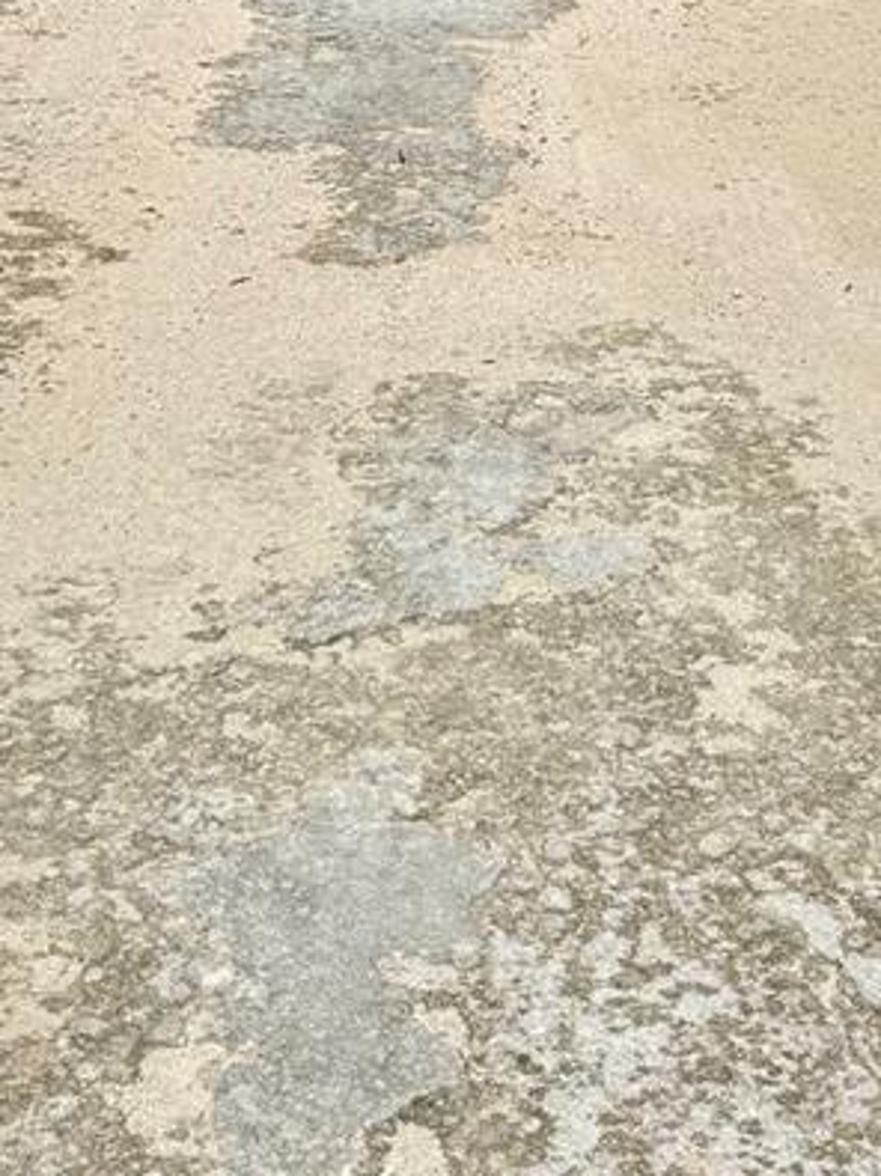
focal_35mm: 73
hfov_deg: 20.0
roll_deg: -0.8
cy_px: -327
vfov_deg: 23.7
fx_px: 2479
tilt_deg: -1.6
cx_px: 649
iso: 80
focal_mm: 6.76
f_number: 1.78
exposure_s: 1/14286
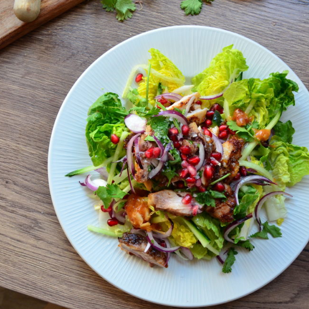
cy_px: 155
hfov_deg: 46.0
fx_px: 364
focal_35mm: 36
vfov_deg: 46.0
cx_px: 163
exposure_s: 1/60
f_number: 8
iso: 1000
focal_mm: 18
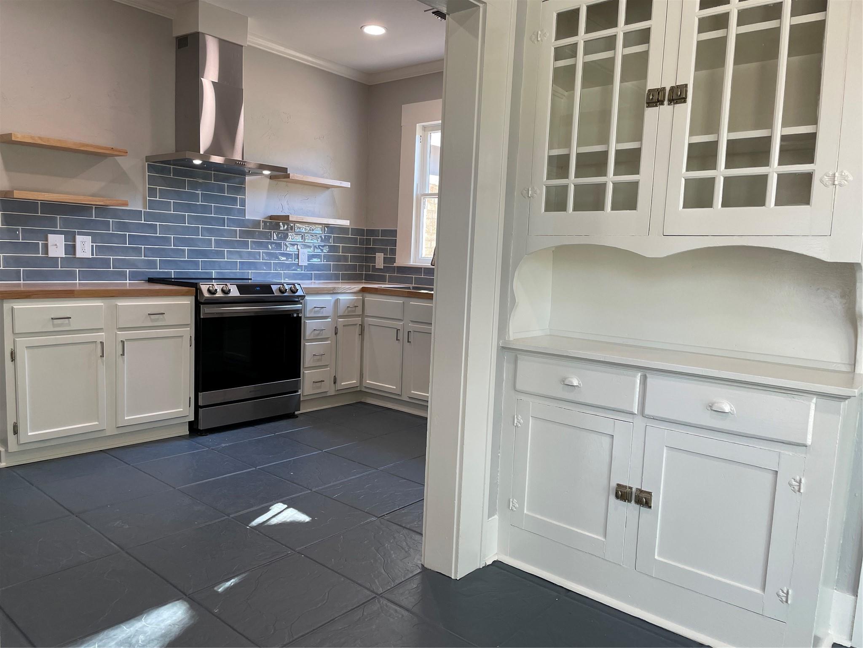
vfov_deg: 53.1
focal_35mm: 26
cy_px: 324
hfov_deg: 67.3
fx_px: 648
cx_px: 432
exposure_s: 1/120
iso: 125
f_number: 1.6
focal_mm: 4.2
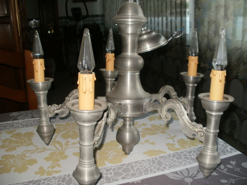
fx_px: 257
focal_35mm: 36
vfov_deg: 39.7
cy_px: 92
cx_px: 124
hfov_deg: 51.4
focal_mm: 6.3
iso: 125
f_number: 3.5
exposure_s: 1/30
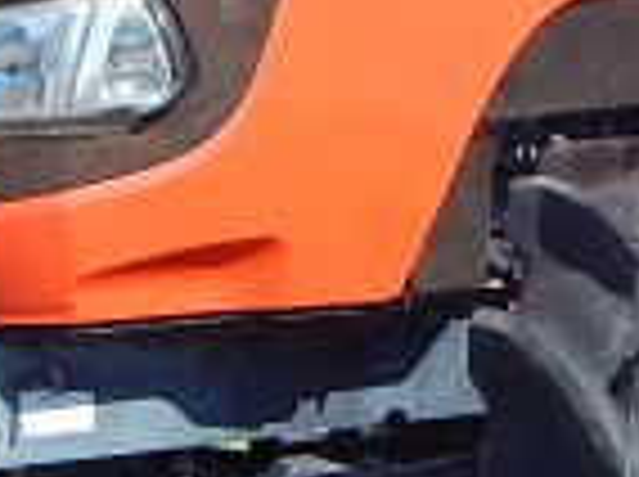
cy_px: 45
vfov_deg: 5.5
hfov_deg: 7.2
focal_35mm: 271
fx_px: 4994
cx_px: 940
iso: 125
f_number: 3.7
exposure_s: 1/800
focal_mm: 8.6
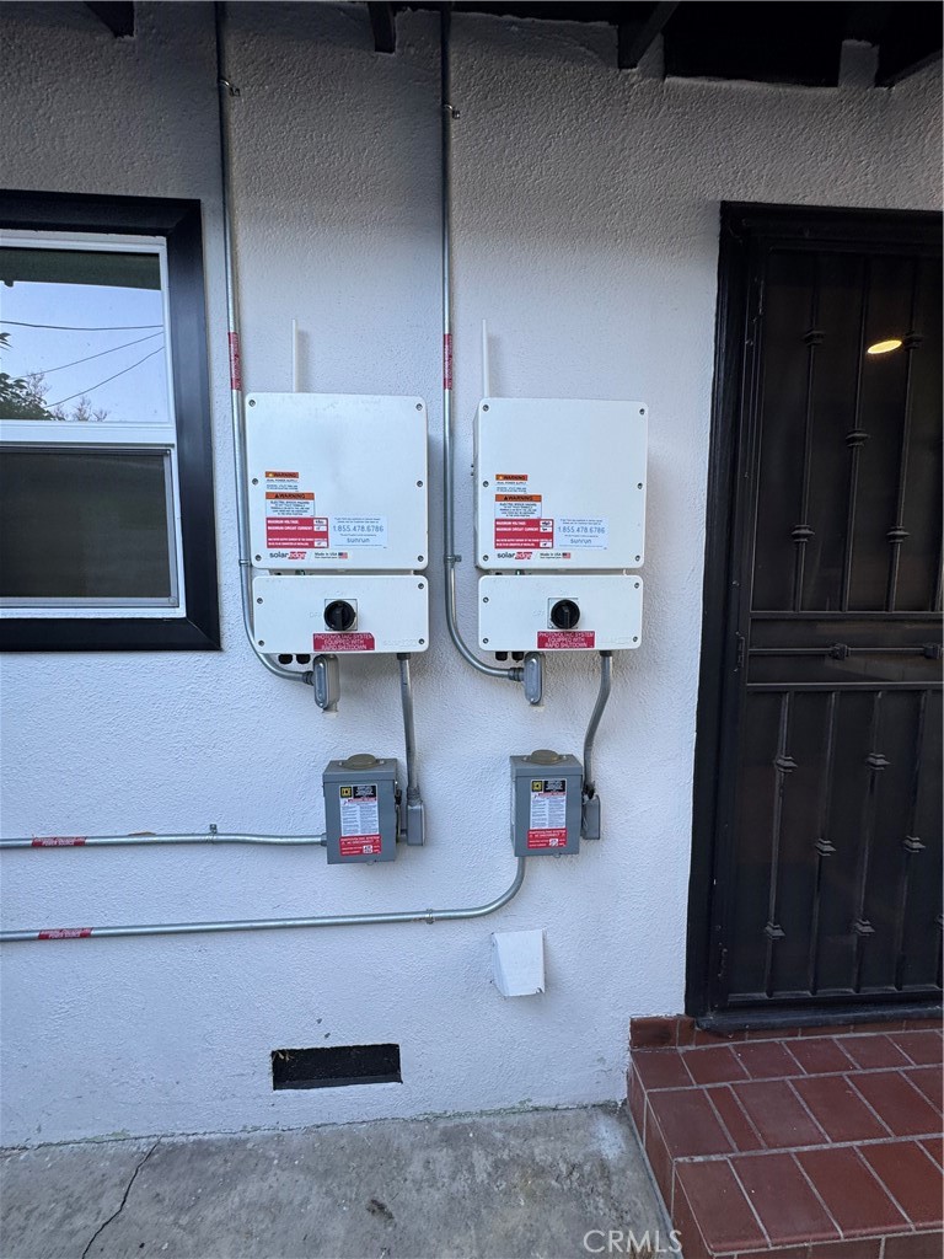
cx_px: 472
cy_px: 630
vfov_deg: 102.1
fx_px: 509
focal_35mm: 14
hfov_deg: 85.7
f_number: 2.2
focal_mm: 2.22
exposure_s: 1/184
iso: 40
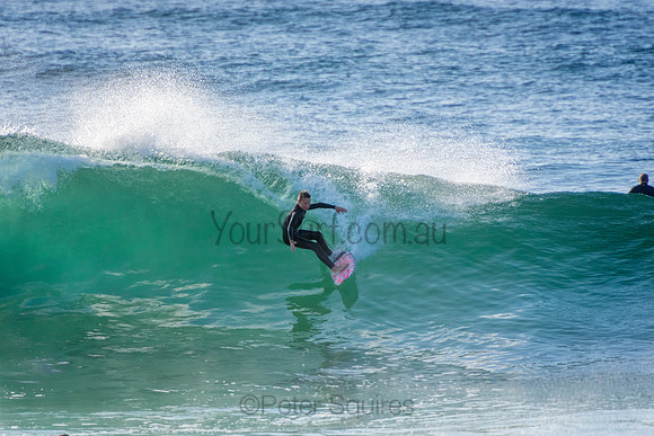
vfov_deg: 2.3
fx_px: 10902
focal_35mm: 600
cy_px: 218
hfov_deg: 3.4
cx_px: 327
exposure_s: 1/2500
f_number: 5.6
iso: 400
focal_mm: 400
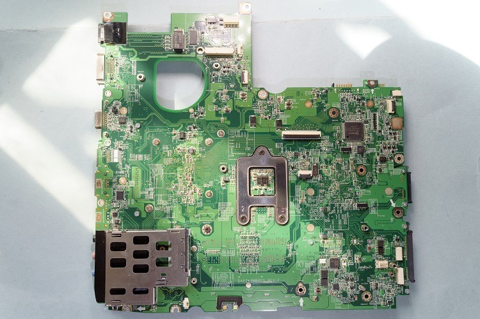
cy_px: 160
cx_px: 240
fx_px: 439
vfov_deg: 39.9
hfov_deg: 57.3
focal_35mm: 33
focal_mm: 22
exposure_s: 1/13
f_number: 8
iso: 100
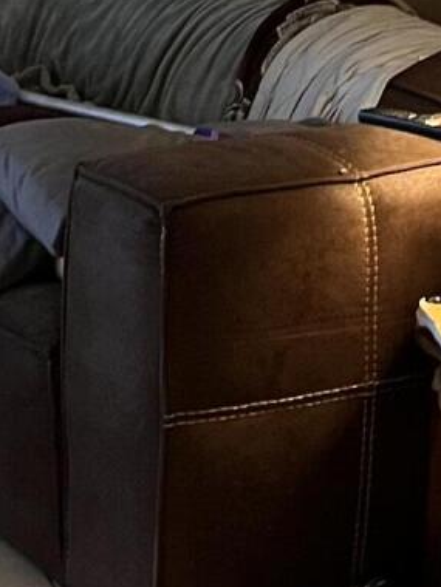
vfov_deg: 14.0
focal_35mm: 137
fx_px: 2327
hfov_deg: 10.8
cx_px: 119
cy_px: -94
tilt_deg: -9.5
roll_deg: -1.8
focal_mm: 5.1
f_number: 1.6
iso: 640
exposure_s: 1/30
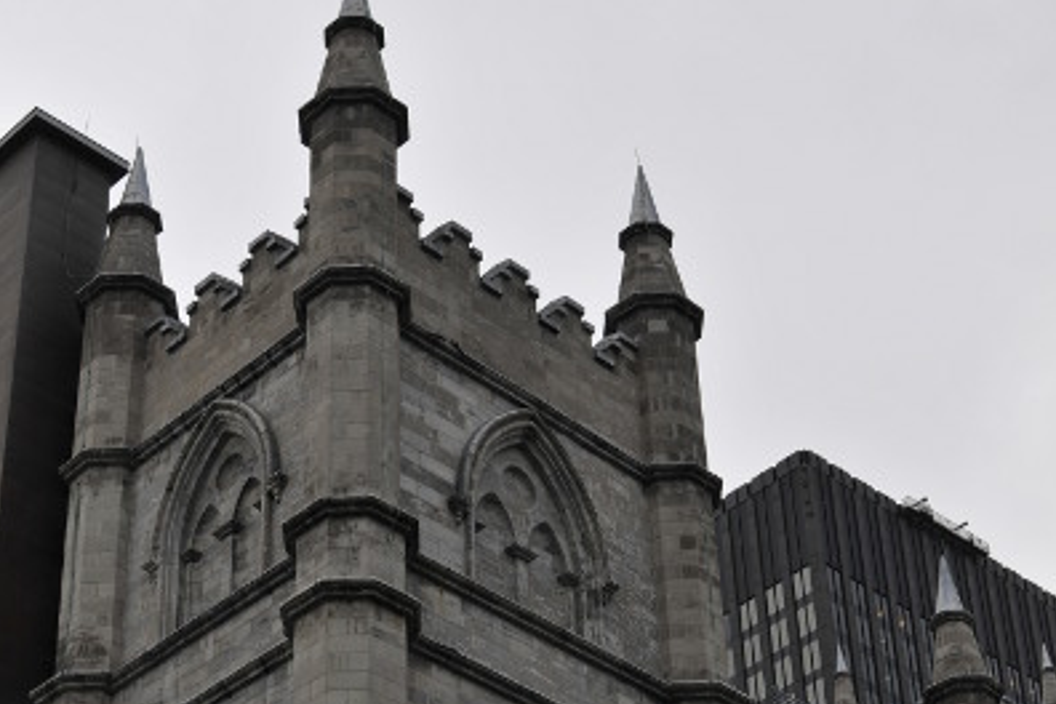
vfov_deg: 16.8
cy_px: 651
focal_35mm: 80
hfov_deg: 25.4
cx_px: 528
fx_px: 2339
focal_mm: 35
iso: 200
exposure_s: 1/250
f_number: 7.1
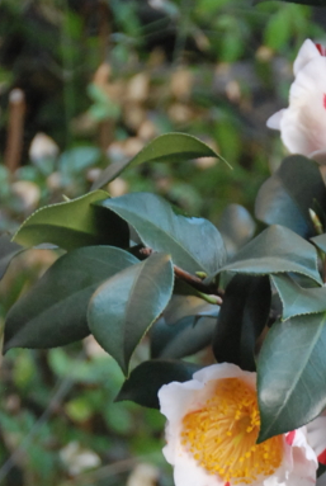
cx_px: 336
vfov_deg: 8.0
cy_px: 464
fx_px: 3475
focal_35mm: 257
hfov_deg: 5.4
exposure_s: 1/80
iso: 1600
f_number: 5.3
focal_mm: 82
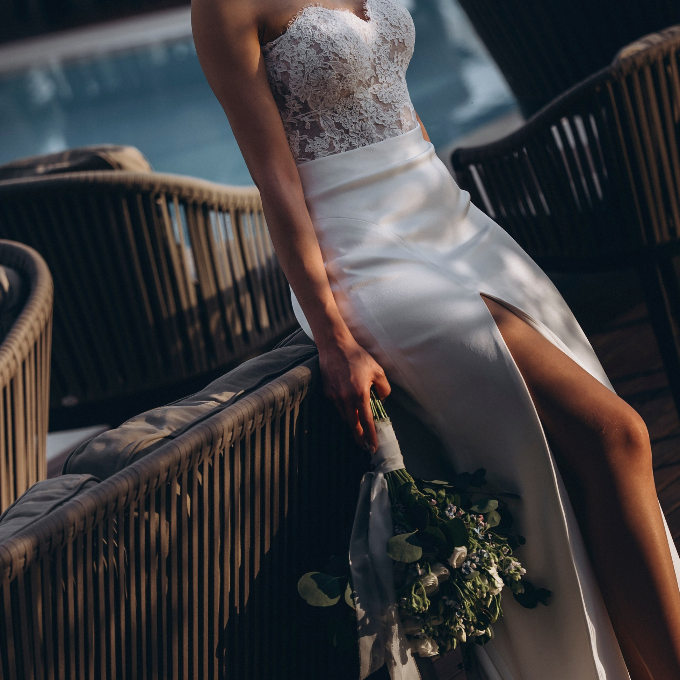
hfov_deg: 9.9
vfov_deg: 9.9
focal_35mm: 176
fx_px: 3912
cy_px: 310
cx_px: 437
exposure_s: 1/640
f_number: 2.8
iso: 100
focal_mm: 105
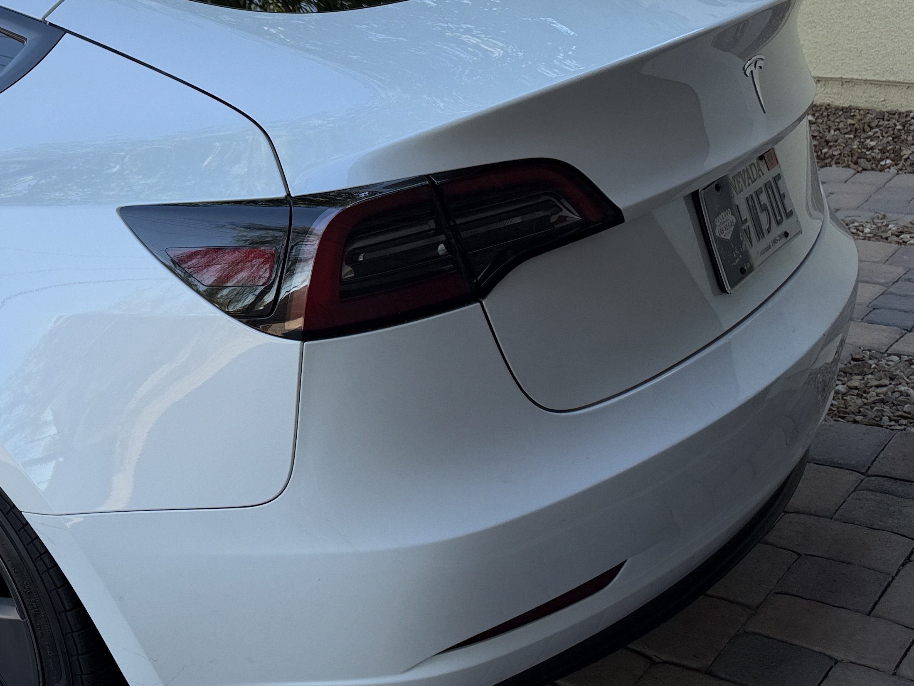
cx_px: 128
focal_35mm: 44
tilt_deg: -21.1
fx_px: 1162
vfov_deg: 32.9
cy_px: 328
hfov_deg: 40.4
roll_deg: +6.1
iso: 80
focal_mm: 6.93
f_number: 1.8
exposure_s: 1/757
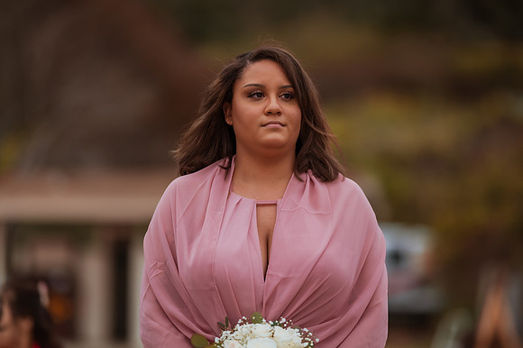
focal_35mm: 135
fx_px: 1960
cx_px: 262
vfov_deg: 10.1
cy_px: 174
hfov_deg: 15.2
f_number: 1.8
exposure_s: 1/3200
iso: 500
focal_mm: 135
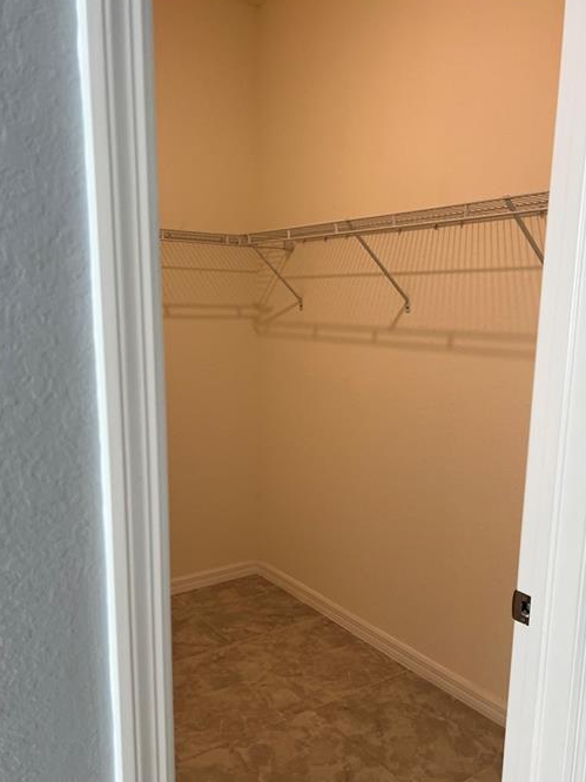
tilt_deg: -8.1
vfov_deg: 59.8
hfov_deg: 46.8
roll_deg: +0.2
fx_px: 678
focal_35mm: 30
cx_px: 304
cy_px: 437
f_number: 1.5
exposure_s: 1/120
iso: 100
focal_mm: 5.7
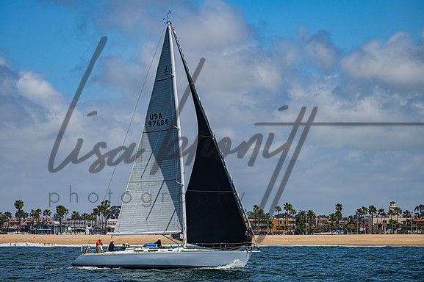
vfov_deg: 9.8
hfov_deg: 14.7
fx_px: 1648
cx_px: 209
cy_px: 136
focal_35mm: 140
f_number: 5.6
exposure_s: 1/5000
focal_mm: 130
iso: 320
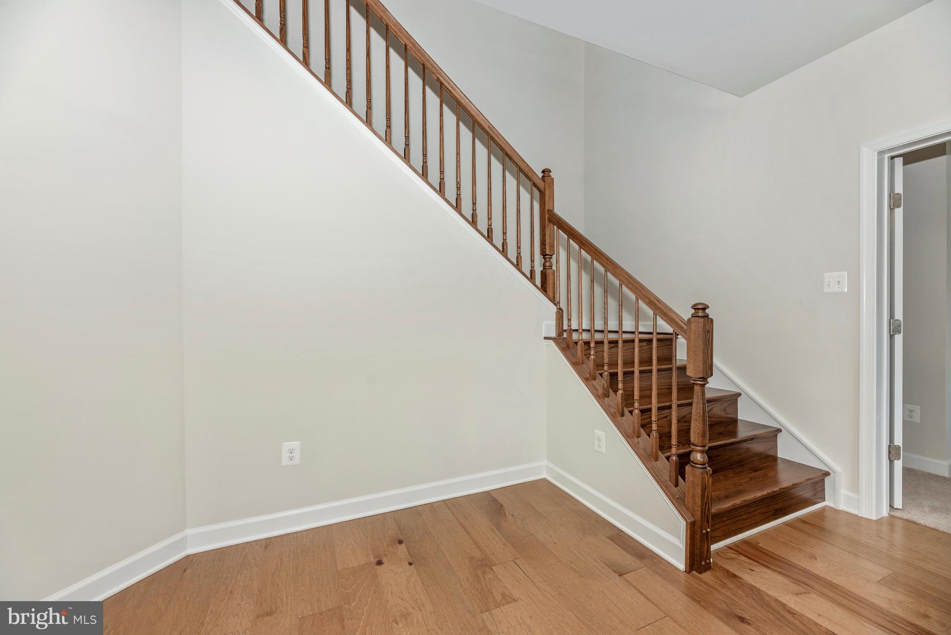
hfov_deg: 104.2
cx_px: 476
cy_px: 318
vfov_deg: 81.3
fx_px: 370
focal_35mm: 14
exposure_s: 1/80
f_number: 7.1
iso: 320
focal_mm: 14
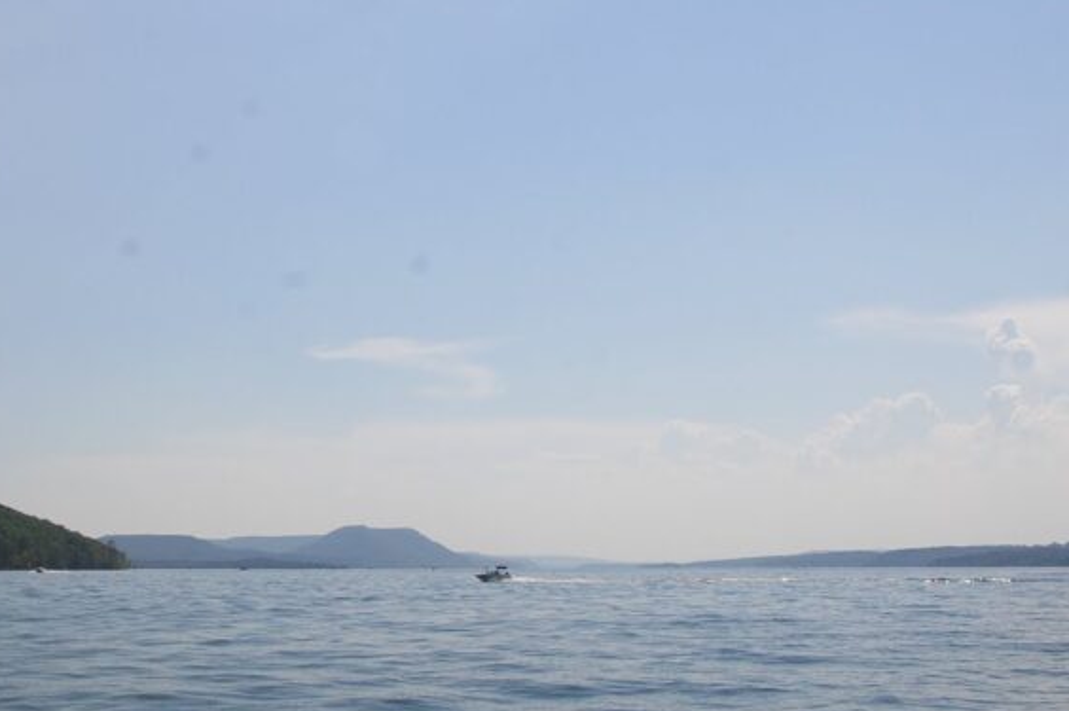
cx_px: 222
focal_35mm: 49
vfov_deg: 27.4
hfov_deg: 38.9
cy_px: 447
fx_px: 1454
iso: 200
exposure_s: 1/750
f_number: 11
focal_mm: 18
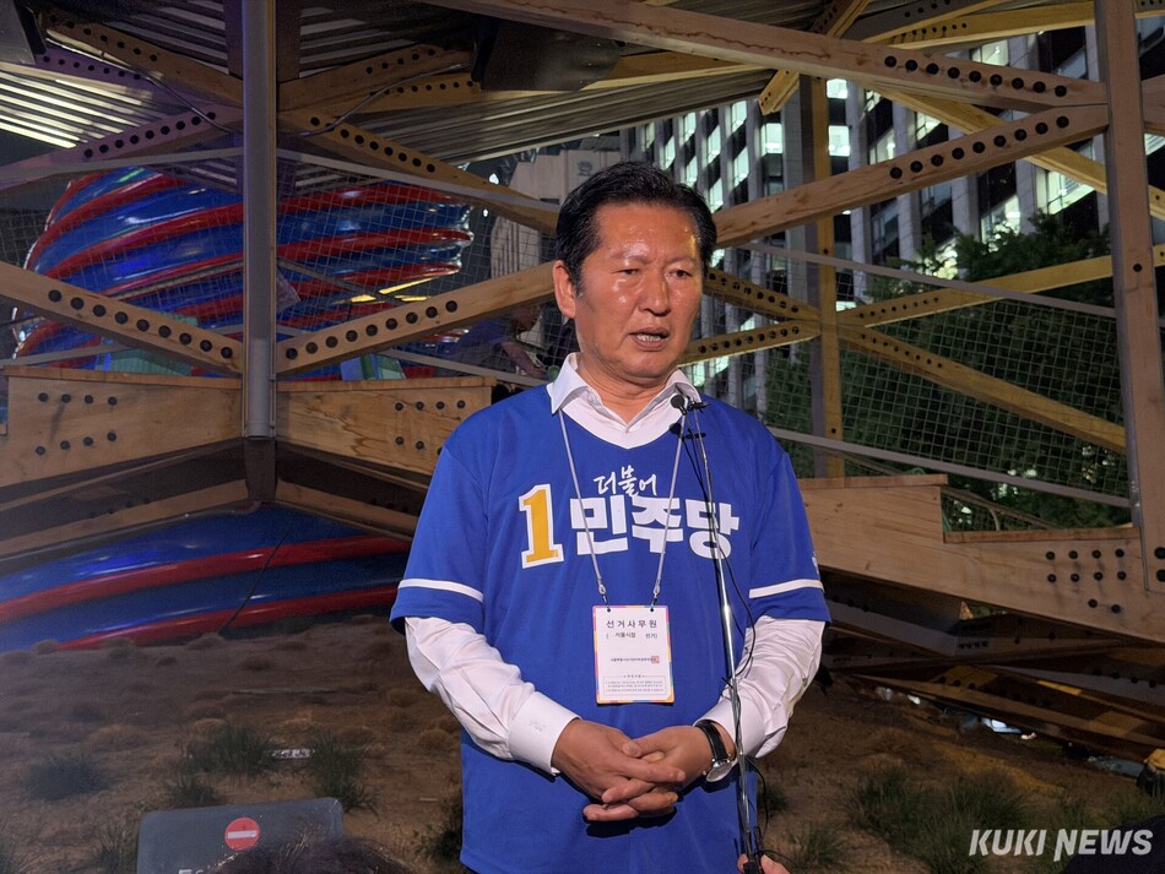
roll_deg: +1.3
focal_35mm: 48
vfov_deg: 30.3
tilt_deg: +9.6
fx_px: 1616
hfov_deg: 39.6
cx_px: 582
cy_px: 437
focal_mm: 6.76
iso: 250
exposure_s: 1/46
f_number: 1.78
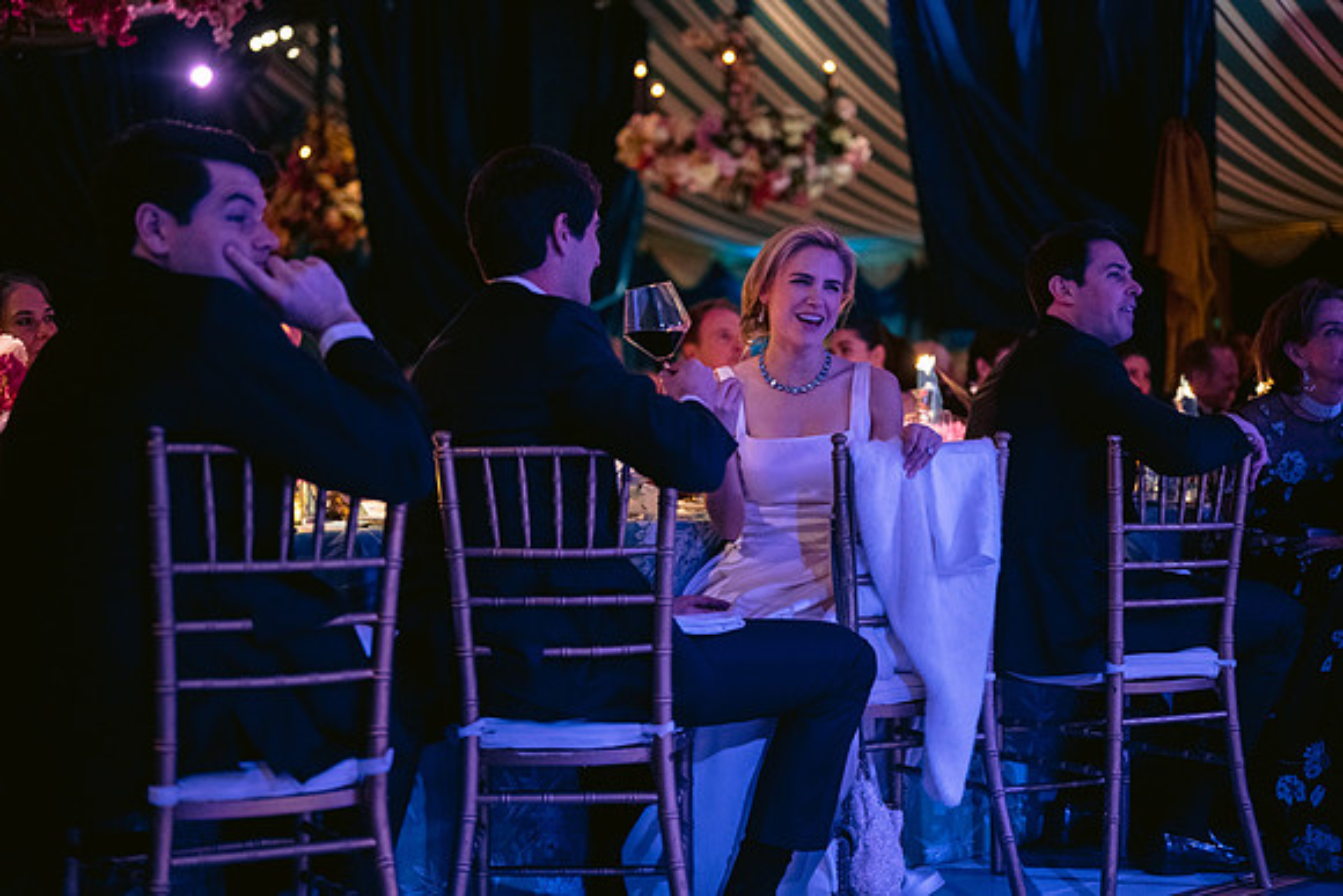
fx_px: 1866
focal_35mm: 50
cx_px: 672
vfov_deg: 27.0
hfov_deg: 39.6
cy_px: 448
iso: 3200
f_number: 1.8
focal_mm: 50
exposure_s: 1/80
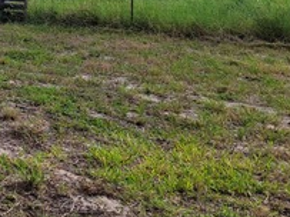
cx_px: -81
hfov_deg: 21.6
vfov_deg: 16.5
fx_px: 687
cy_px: -99
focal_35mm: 82
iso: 40
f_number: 1.8
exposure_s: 1/1593
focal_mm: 5.4
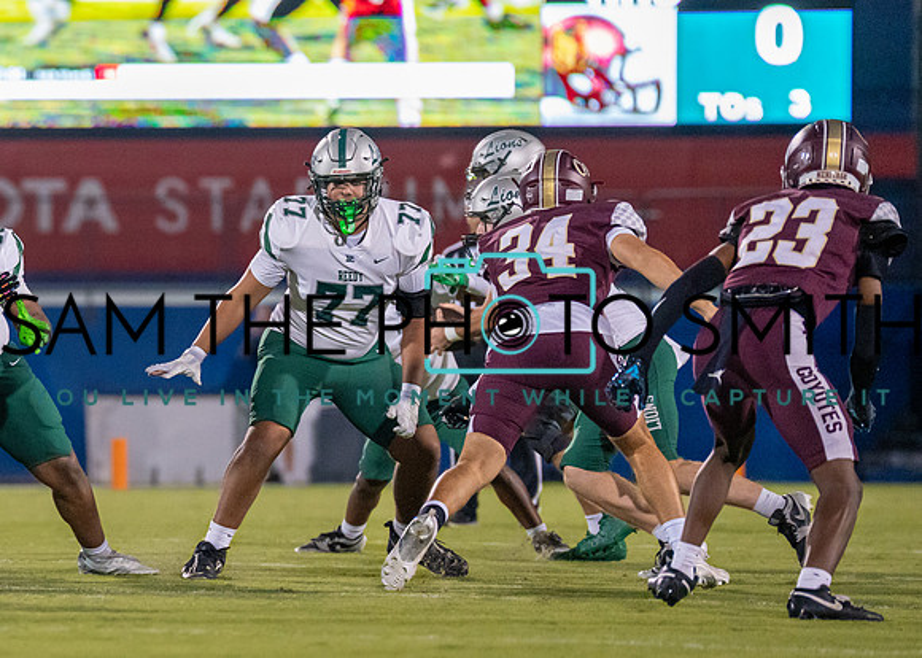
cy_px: 334
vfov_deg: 3.5
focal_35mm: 406
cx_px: 1
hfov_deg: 5.0
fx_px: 10631
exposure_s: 1/2000
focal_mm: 200
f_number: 2.8
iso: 2500
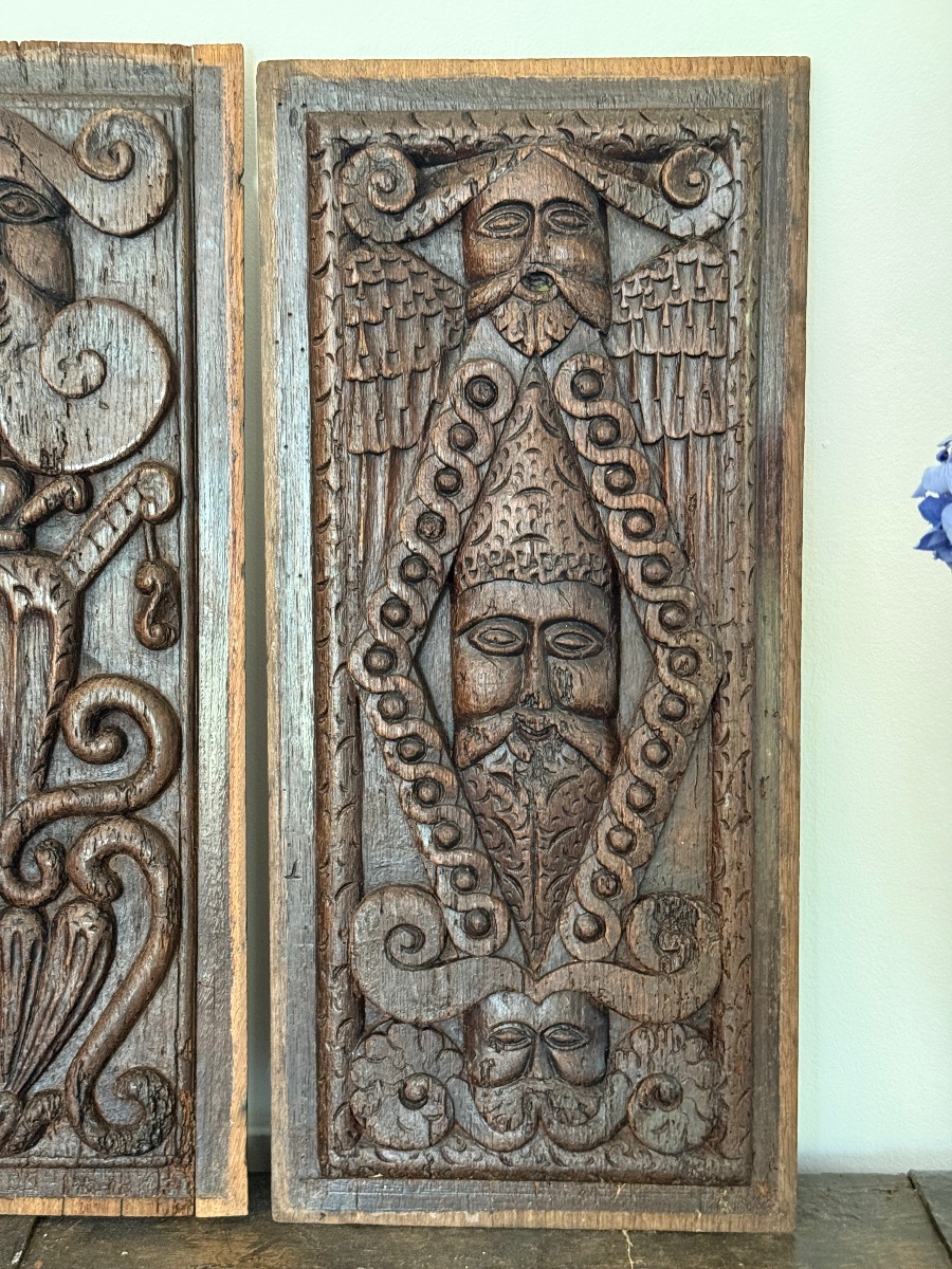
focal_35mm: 48
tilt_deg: -12.4
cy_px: 634
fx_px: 1760
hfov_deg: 30.3
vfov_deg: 39.7
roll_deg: -1.4
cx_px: 476
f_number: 1.78
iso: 400
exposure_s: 1/40
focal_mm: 6.76
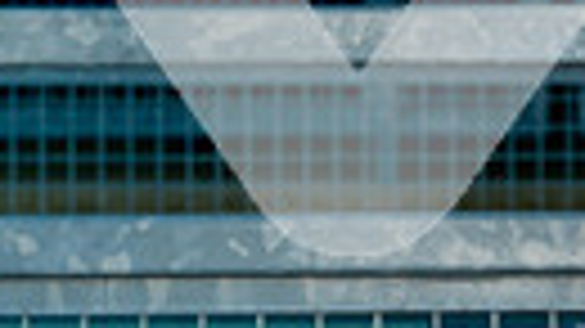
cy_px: 57
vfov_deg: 4.4
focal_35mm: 276
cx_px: 1181
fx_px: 4280
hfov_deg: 7.5
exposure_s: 1/125
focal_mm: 48
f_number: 8
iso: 100
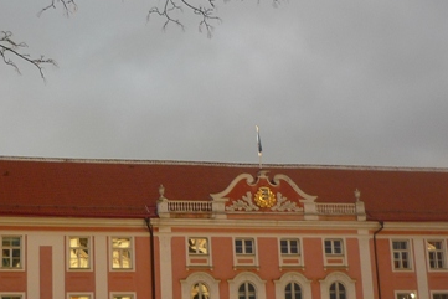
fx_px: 909
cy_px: 148
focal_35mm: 73
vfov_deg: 18.7
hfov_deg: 27.5
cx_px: 140
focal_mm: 5.5
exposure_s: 1/250
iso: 100
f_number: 2.8
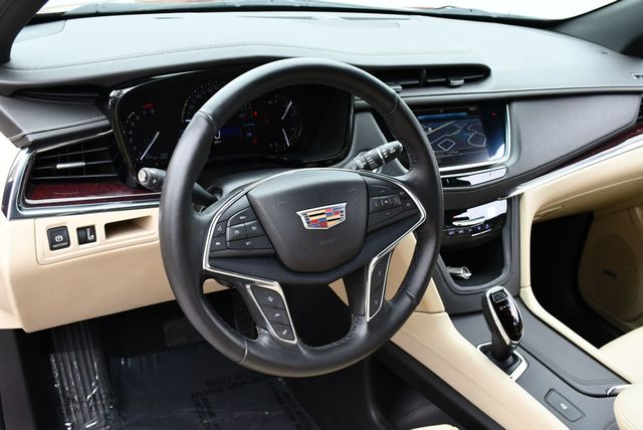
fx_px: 644
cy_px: 215
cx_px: 322
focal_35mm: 36
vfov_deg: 36.9
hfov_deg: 53.1
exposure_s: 1/250
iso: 400
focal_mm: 18
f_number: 5
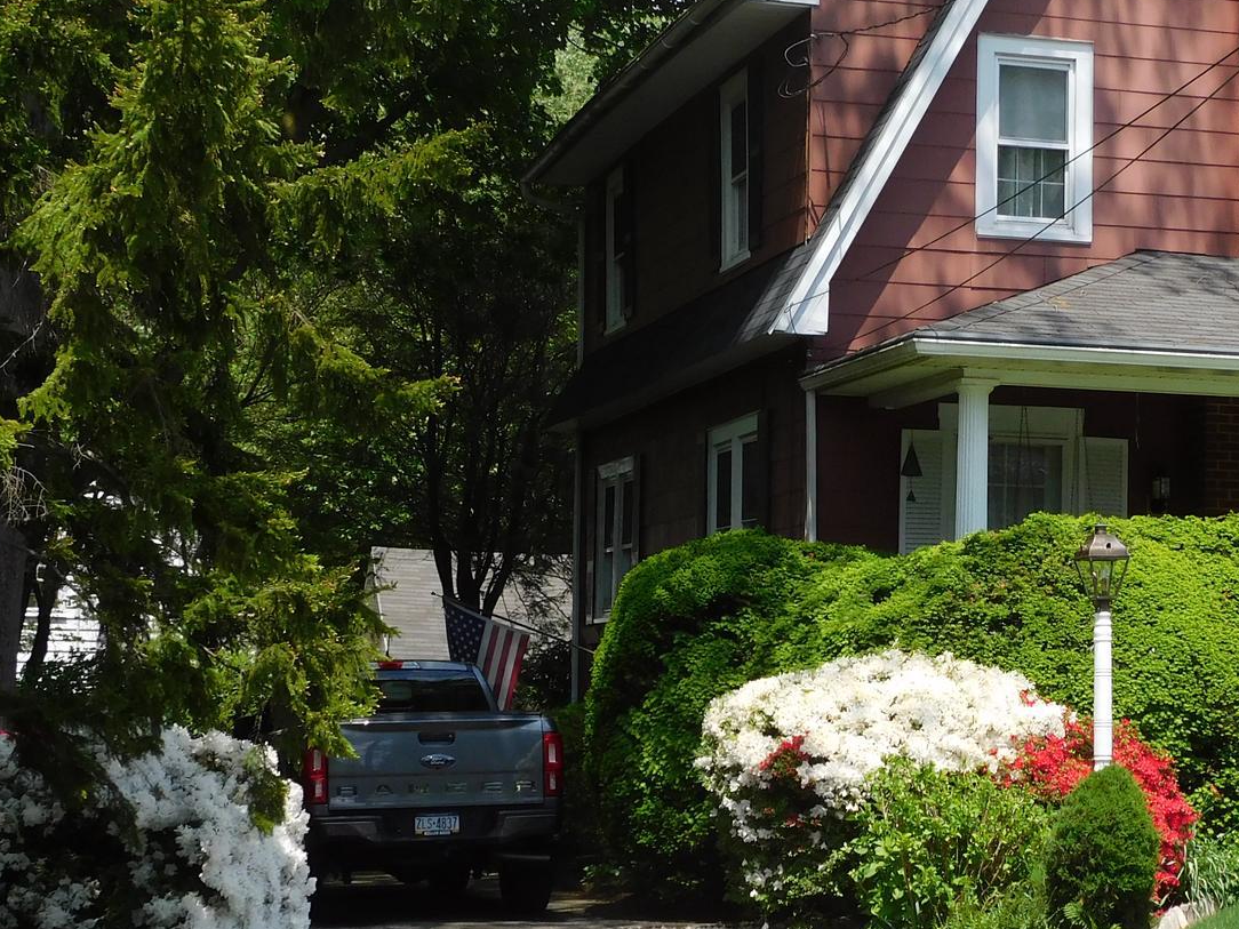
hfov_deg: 22.8
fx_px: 3042
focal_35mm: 85
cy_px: 588
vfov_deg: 17.3
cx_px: 951
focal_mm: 8.1
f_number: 4
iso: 125
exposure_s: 1/800
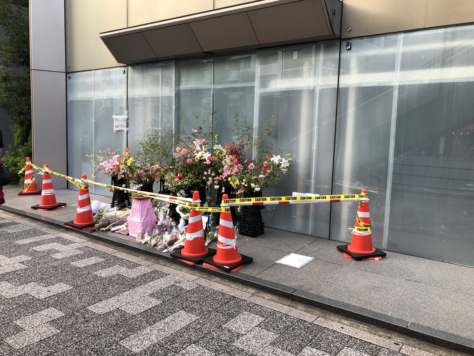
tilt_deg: -3.2
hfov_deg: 63.4
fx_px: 383
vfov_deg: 49.7
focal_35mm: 28
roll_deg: -0.3
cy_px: 178
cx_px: 237
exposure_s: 1/100
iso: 40
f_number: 1.8
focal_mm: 4
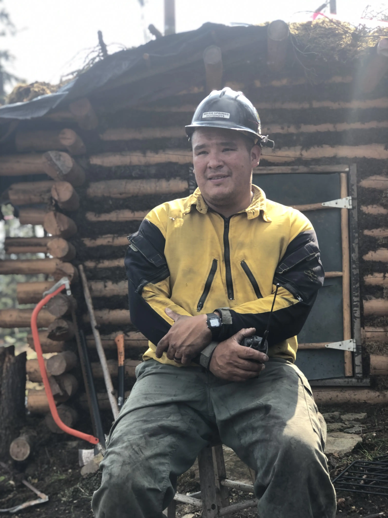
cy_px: 259
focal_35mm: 57
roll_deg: -0.4
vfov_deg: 33.8
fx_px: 852
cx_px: 194
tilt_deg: +2.6
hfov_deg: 25.7
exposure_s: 1/120
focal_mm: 6.6
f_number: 2.8
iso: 20
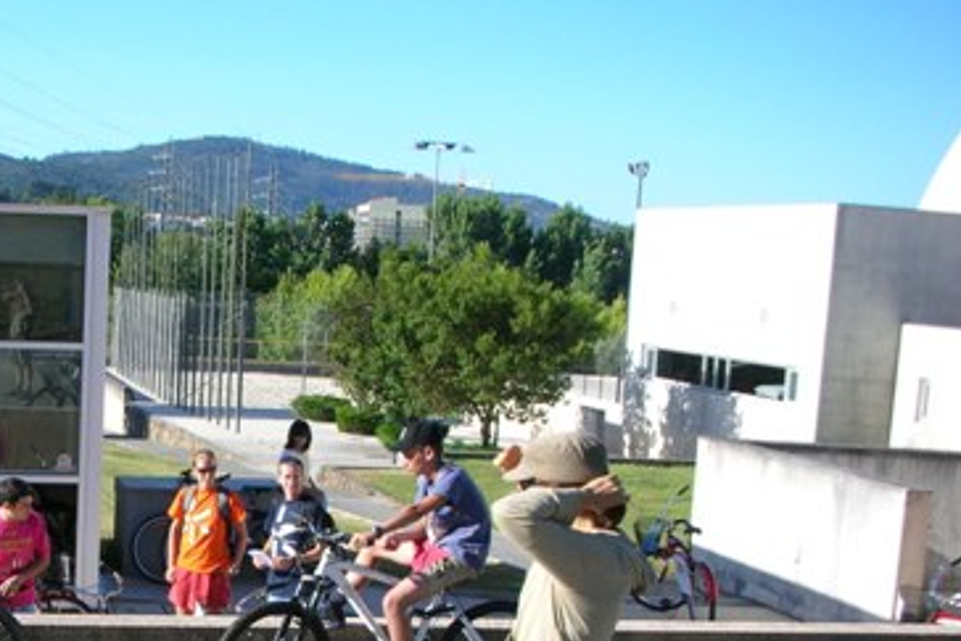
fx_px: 1709
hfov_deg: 30.2
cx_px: 119
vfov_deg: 20.7
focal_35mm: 64
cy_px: 617
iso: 50
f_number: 8.5
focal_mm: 5.8
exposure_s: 1/51.6
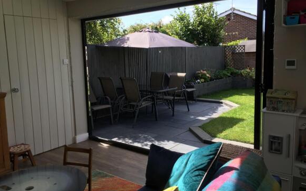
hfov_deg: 61.2
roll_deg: +0.8
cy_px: 90
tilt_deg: -8.3
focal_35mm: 31
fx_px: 258
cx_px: 153
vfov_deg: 40.6
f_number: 2.2
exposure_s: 1/432
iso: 25
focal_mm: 4.15
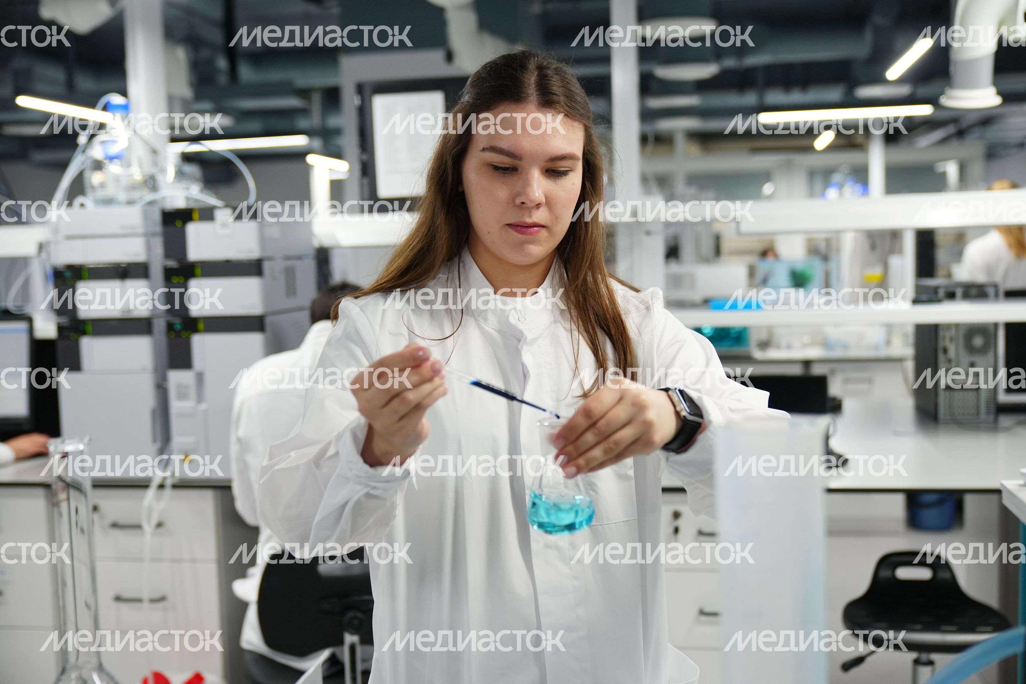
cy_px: 342
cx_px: 513
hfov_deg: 48.5
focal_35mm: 40
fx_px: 1140
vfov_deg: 33.4
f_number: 2.8
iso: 1250
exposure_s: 1/500
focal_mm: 40
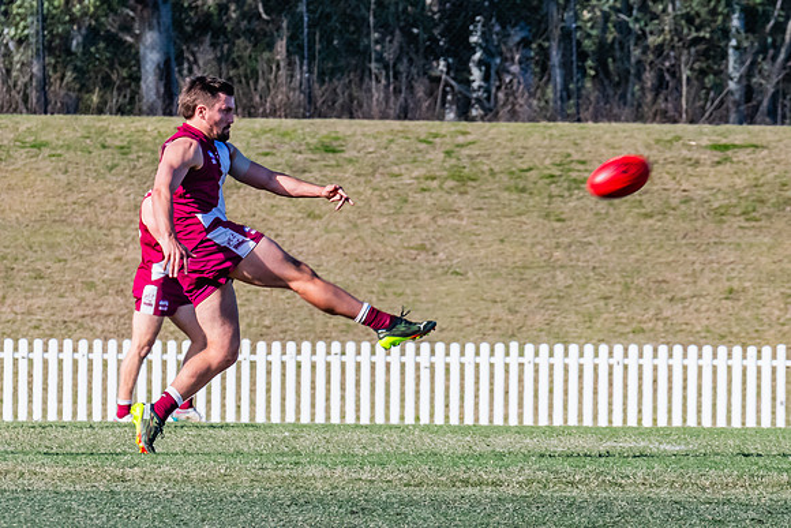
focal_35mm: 757
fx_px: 16640
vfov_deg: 1.8
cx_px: 277
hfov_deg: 2.7
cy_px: 305
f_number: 14
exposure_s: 1/640
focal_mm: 310
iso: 800
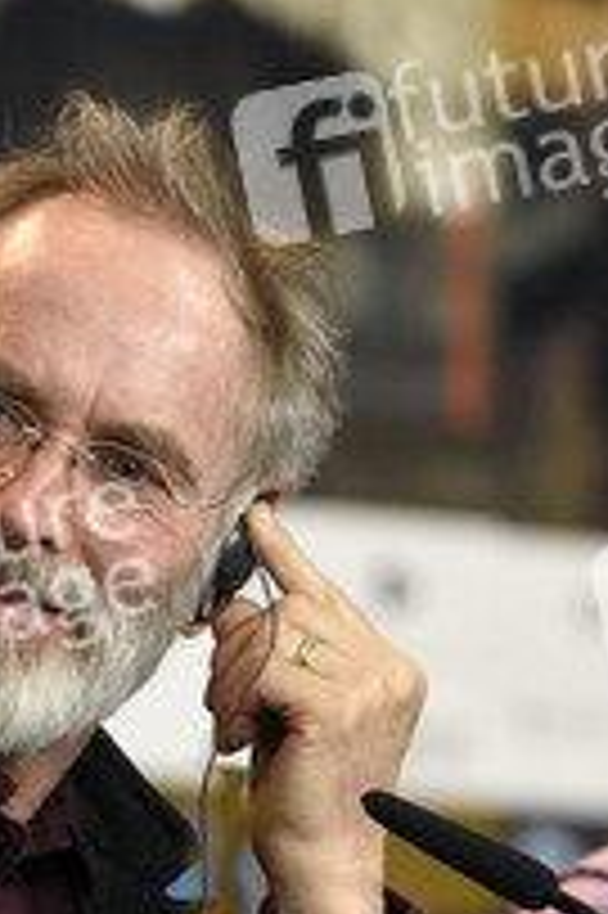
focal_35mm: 590
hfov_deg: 2.3
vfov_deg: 3.5
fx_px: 14971
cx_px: 54
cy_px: 815
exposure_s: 1/400
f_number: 4
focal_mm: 200
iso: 1600
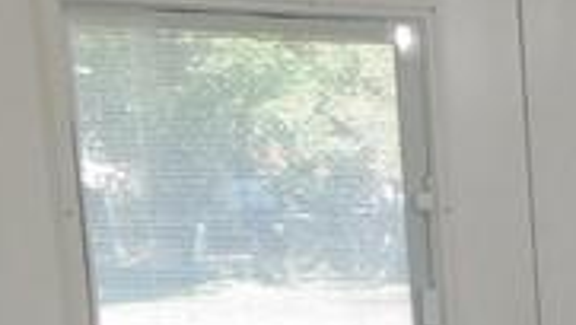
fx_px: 2170
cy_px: 605
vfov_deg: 8.2
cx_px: 1403
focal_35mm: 142
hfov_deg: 12.0
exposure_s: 1/100
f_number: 3
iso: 125
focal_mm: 4
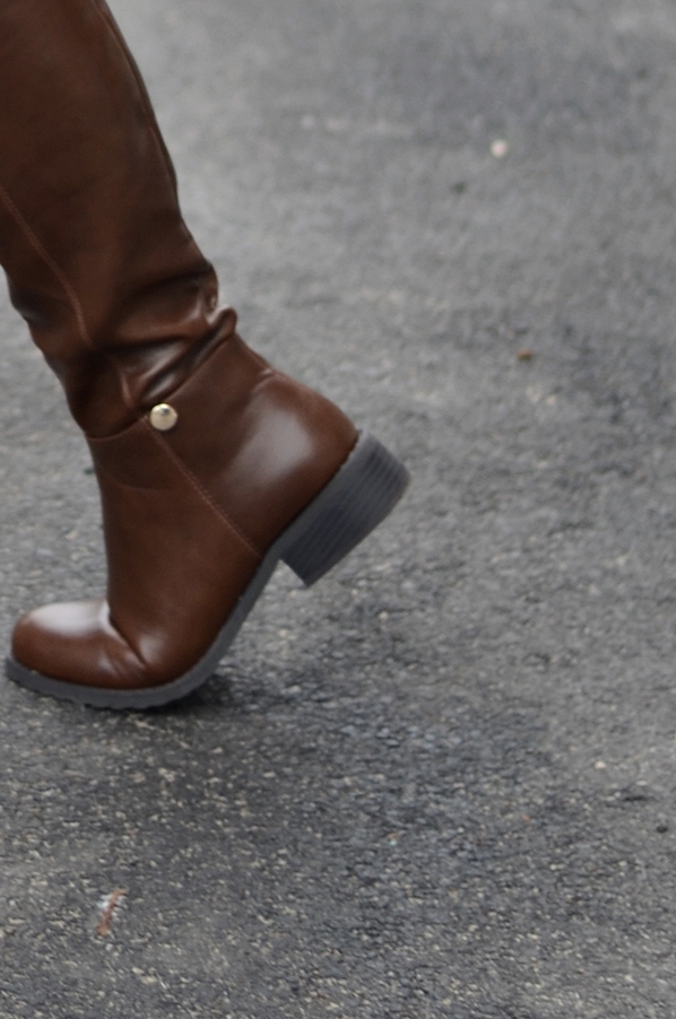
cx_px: -296
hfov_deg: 5.4
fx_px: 7097
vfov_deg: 8.1
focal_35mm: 251
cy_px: -185
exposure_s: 1/160
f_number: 1.8
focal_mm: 50
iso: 100
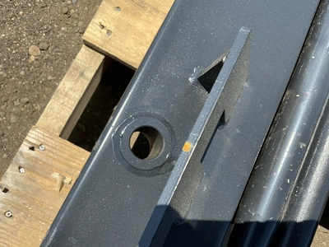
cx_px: 164
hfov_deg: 63.4
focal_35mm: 28
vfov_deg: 49.7
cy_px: 124
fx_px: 266
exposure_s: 1/1311
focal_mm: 3
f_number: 1.8
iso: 25
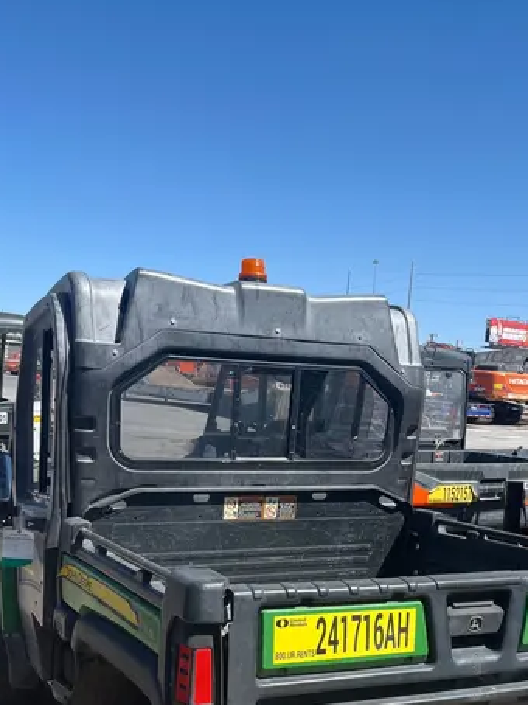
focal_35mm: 42
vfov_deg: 43.2
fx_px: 855
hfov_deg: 34.3
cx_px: 284
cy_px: 543
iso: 50
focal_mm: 5.1
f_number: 1.6
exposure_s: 1/2755
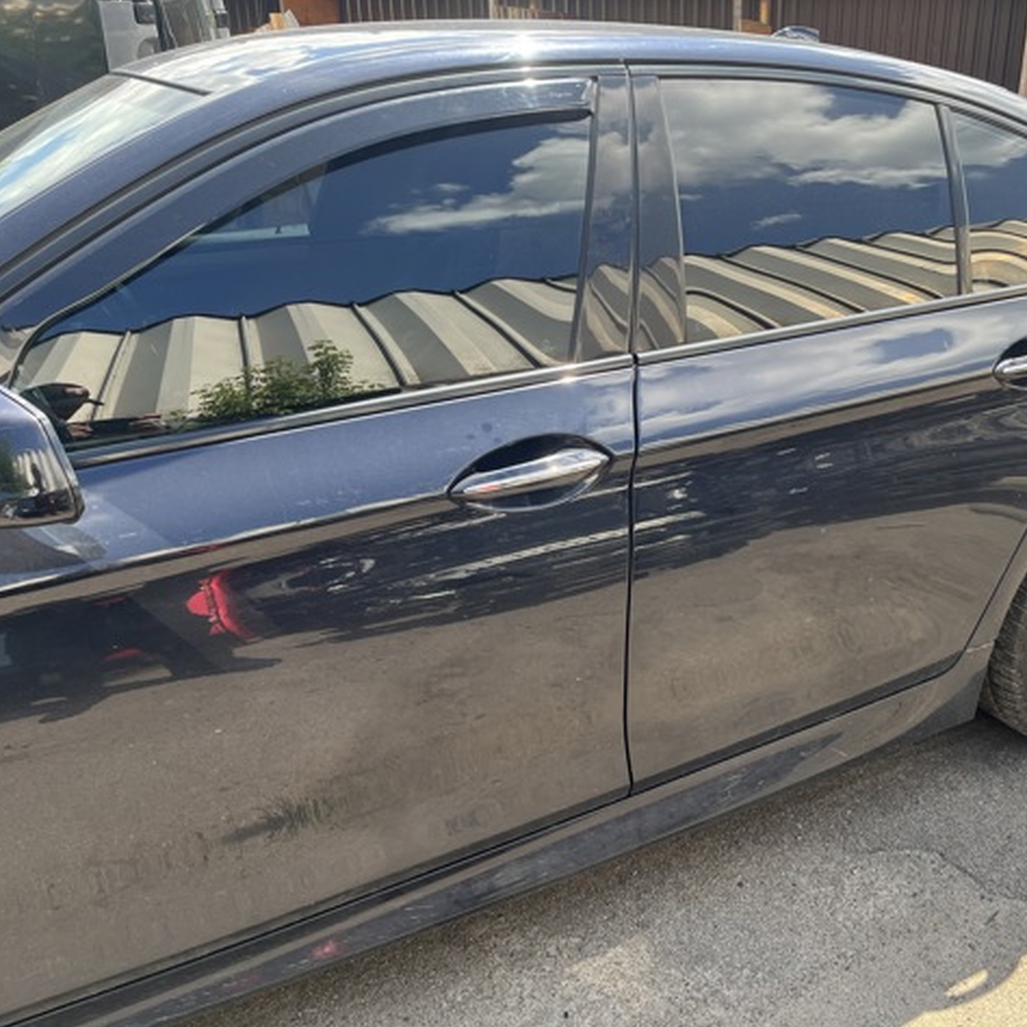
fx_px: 1041
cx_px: 680
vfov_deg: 52.5
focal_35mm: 31
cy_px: 510
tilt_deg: -21.8
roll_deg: -0.9
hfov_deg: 51.6
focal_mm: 5.1
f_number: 1.6
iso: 50
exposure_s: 1/524
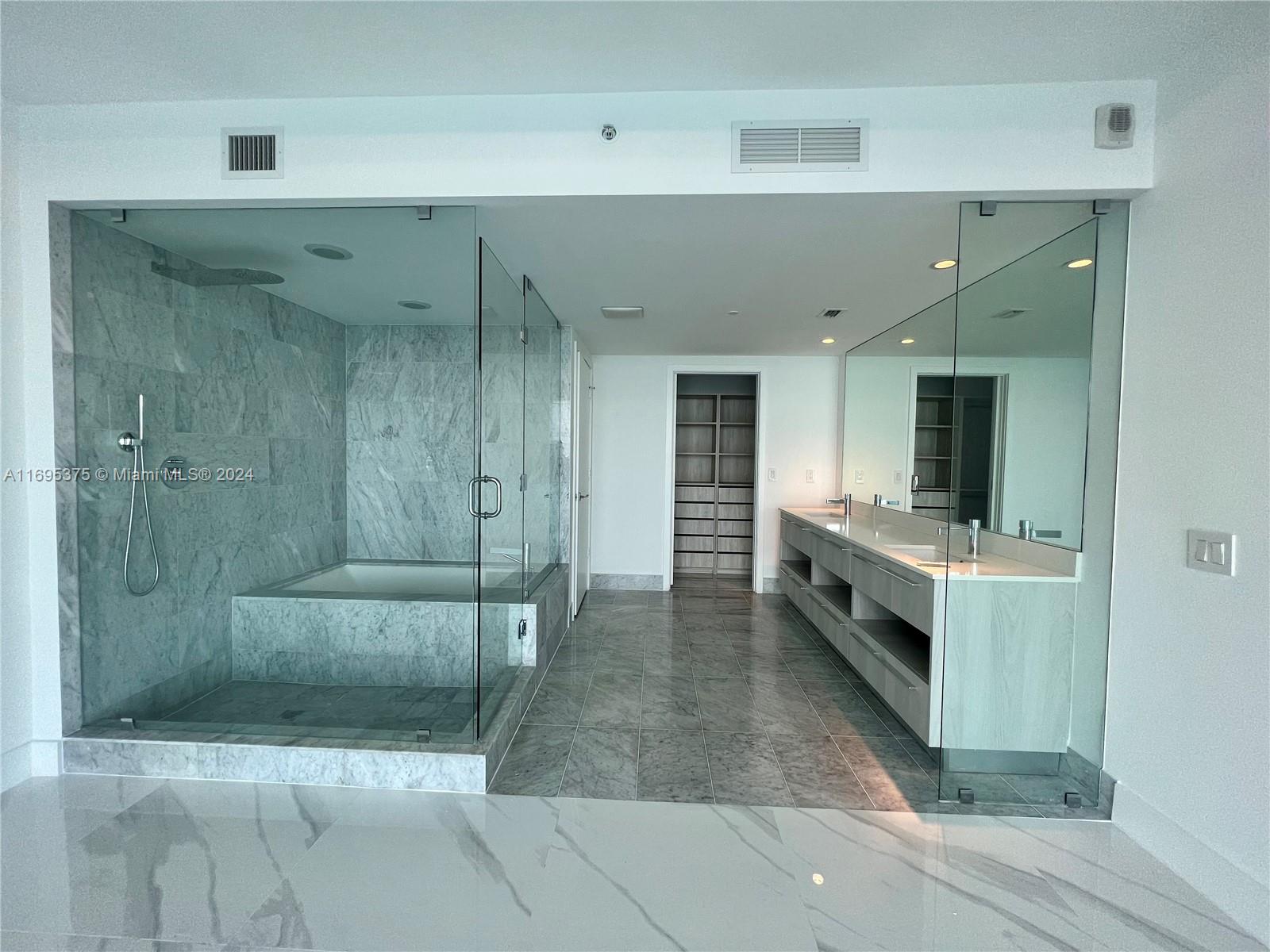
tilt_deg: -2.8
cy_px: 476
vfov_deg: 89.9
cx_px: 635
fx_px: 477
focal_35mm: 13
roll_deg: -0.5
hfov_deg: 106.2
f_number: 1.8
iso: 40
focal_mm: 1.57
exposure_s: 1/104
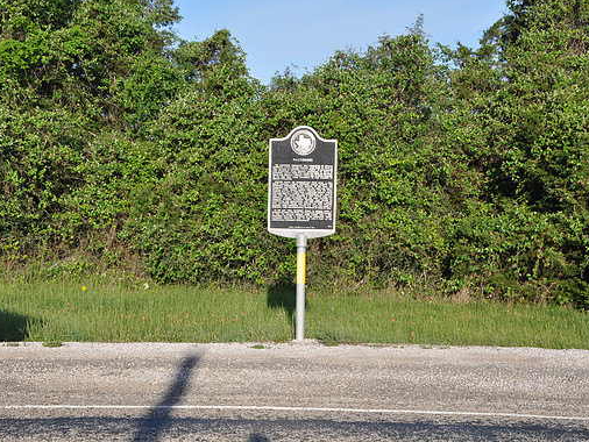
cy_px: 219
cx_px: 324
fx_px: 1124
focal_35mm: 66
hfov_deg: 29.4
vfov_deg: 22.3
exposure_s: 1/125
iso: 200
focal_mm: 40
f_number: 11
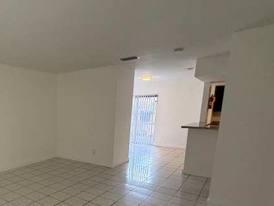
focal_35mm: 26
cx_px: 39
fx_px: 206
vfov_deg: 51.6
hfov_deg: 59.5
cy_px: 144
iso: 200
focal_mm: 2.22
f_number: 2.2
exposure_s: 1/120
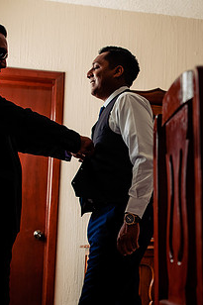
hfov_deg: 20.3
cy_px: 168
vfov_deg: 30.5
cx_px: 172
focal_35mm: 66
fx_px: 559
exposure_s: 1/160
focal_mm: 35
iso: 400
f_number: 3.5
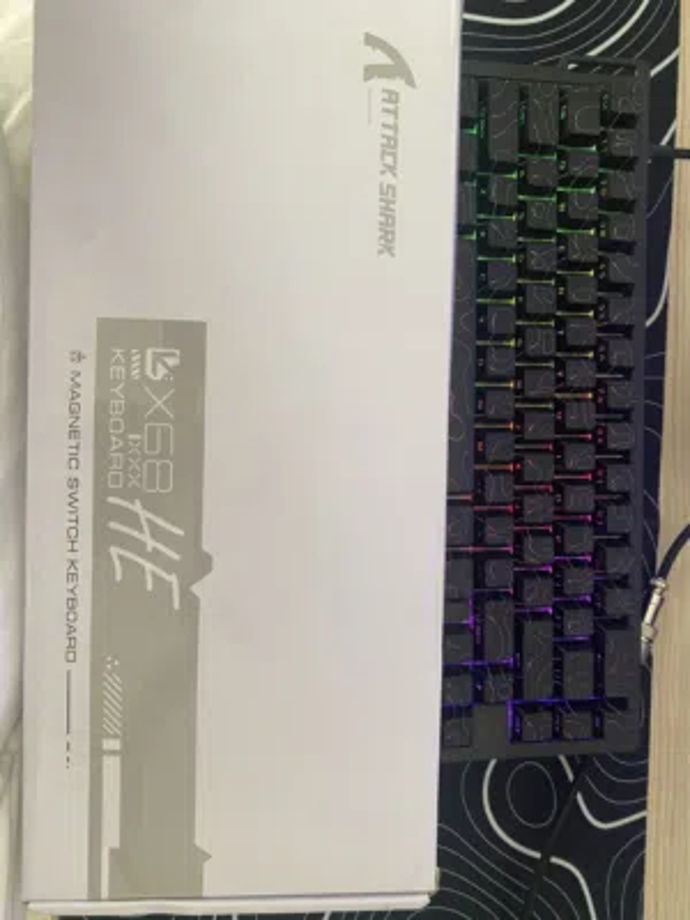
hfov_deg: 53.1
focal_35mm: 26
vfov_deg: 67.3
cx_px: 345
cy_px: 460
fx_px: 691
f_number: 1.8
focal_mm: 4.25
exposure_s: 1/60
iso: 320
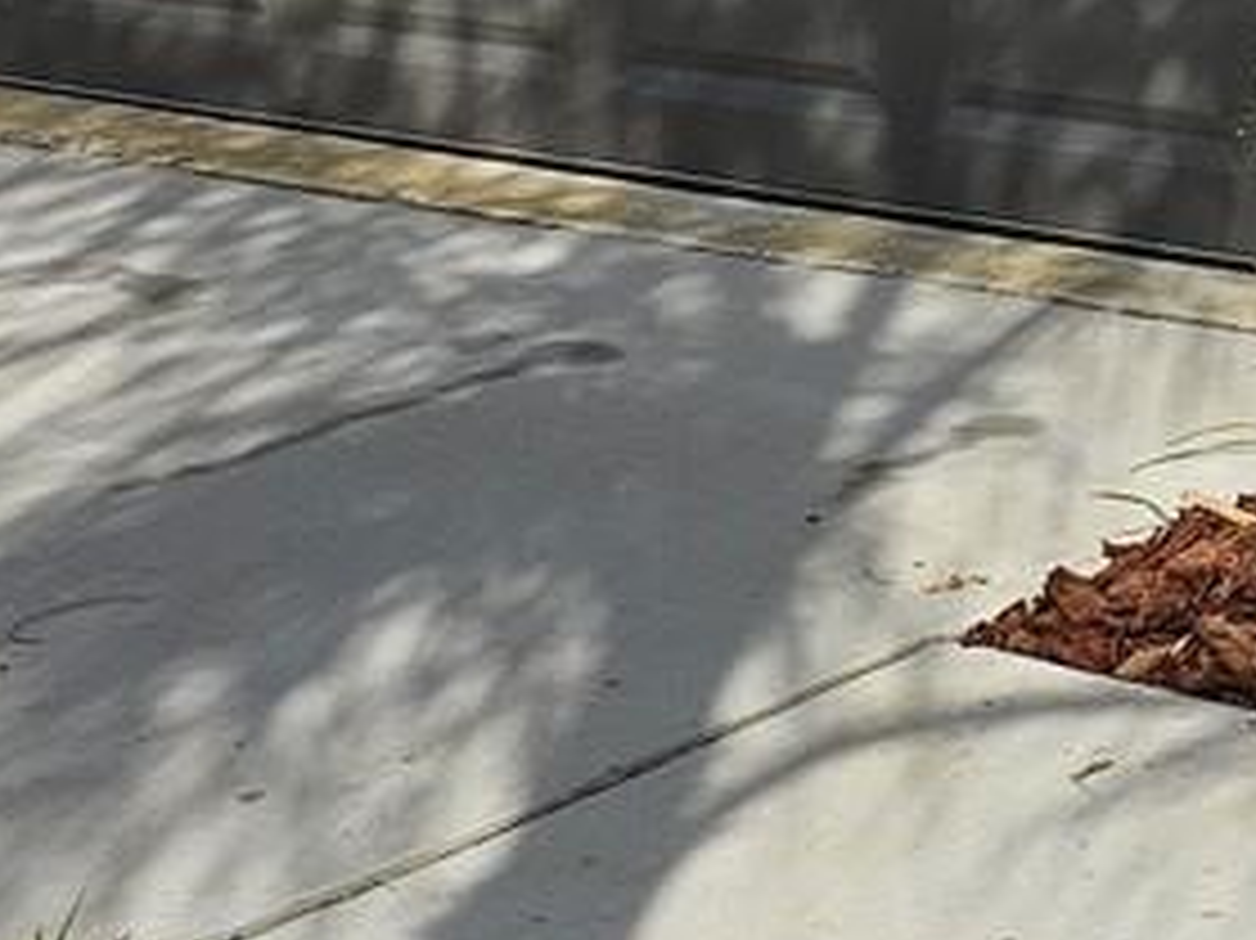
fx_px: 4787
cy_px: -1129
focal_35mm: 132
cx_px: 2138
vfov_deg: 10.1
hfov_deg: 13.6
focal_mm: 6.3
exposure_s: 1/1472
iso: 10
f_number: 1.7
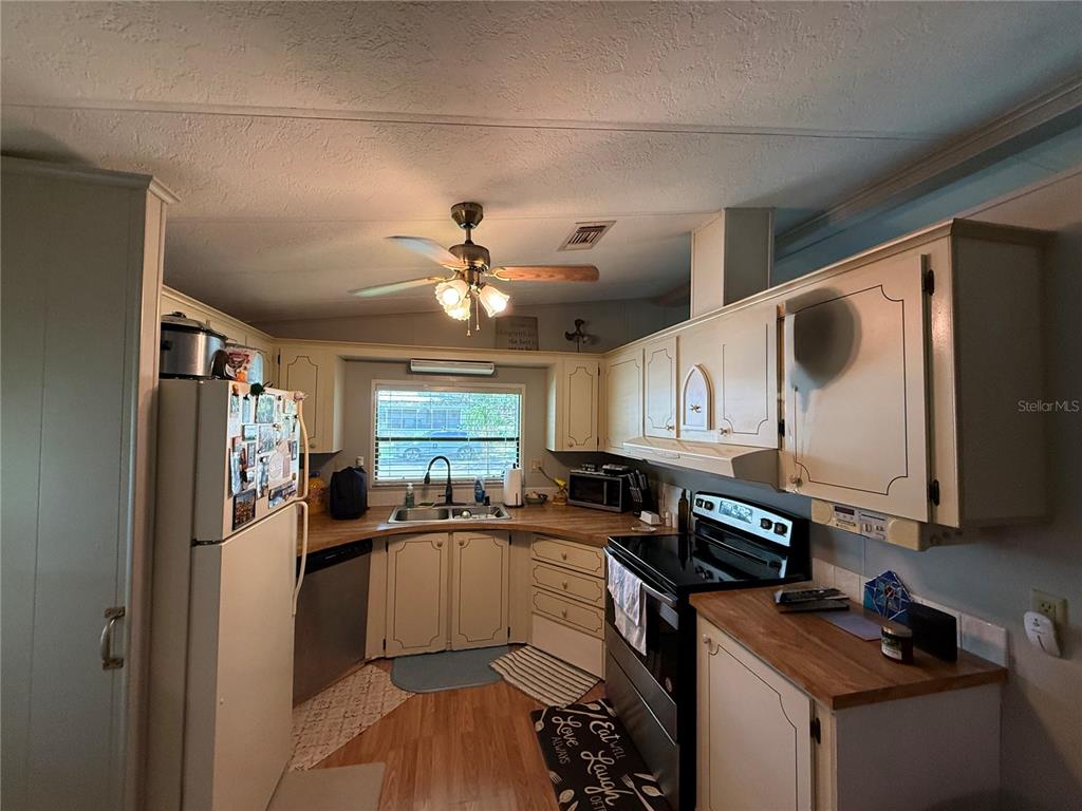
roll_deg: -0.3
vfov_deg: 85.7
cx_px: 541
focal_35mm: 14
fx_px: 438
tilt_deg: +1.3
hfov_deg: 102.1
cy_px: 406
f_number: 2.2
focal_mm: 2.22
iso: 200
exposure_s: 1/120
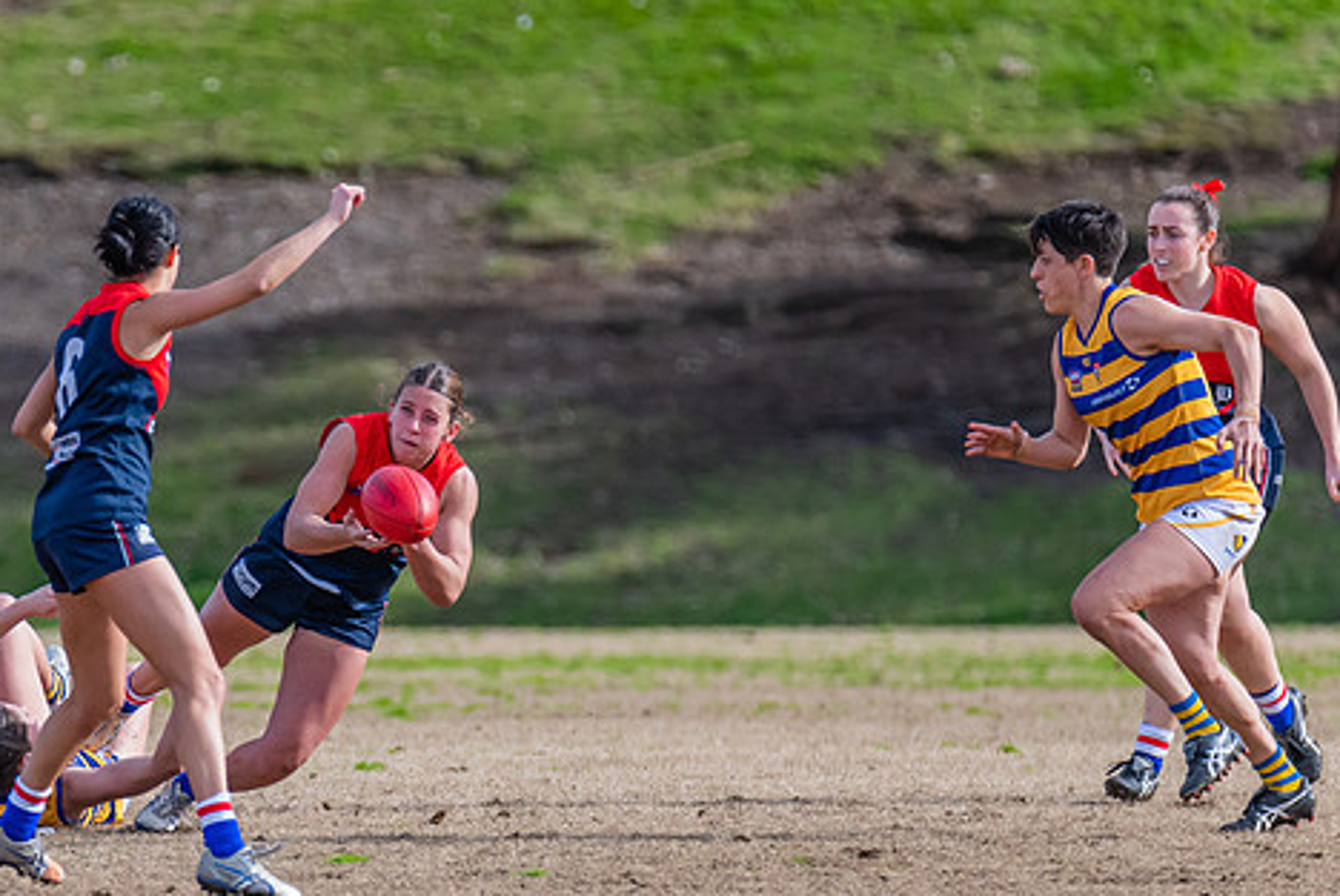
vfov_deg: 1.5
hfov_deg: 2.2
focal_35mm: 917
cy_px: 555
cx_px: 309
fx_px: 34164
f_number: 7.1
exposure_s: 1/1600
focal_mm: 500
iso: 800
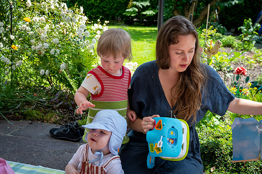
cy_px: 87
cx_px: 131
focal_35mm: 55
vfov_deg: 24.6
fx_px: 400
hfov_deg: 36.3
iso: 250
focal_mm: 55
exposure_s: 1/320
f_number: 9
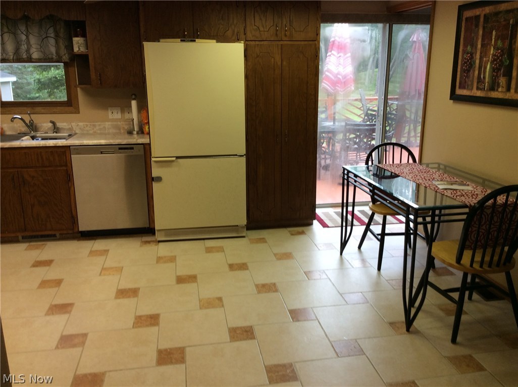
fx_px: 478
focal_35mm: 32
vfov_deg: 44.0
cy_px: 194
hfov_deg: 56.9
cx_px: 259
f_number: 2.4
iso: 40
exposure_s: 1/24
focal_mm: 3.3
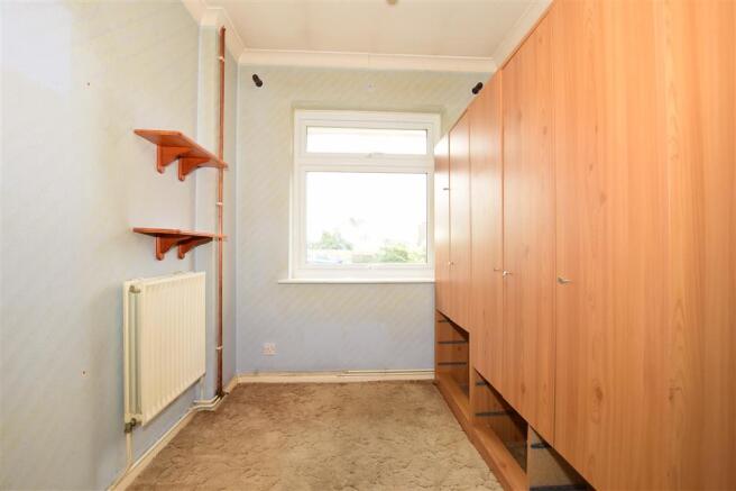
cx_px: 368
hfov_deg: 100.4
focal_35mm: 15
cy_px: 246
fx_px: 307
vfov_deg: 77.3
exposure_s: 1/80
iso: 400
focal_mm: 10
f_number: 7.1
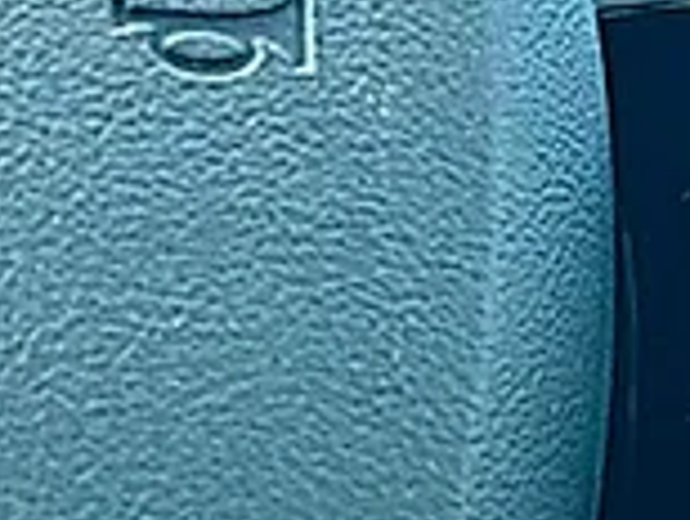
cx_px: 1107
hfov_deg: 9.8
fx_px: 3893
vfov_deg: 7.6
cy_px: 397
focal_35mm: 195
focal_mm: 6.86
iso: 64
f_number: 1.78
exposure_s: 1/180
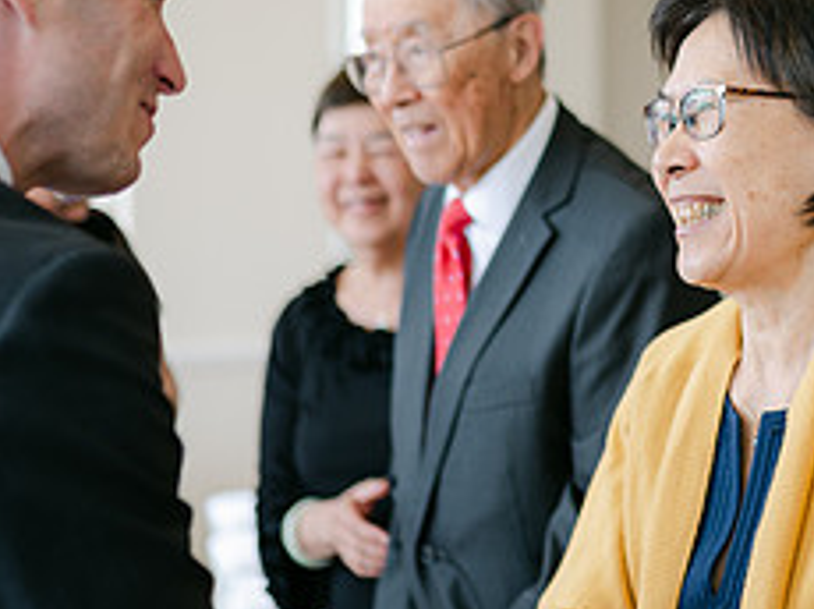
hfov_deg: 21.4
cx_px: 767
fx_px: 2091
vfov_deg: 16.5
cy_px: 167
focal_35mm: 89
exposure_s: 1/320
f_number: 1.4
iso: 100
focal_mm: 35
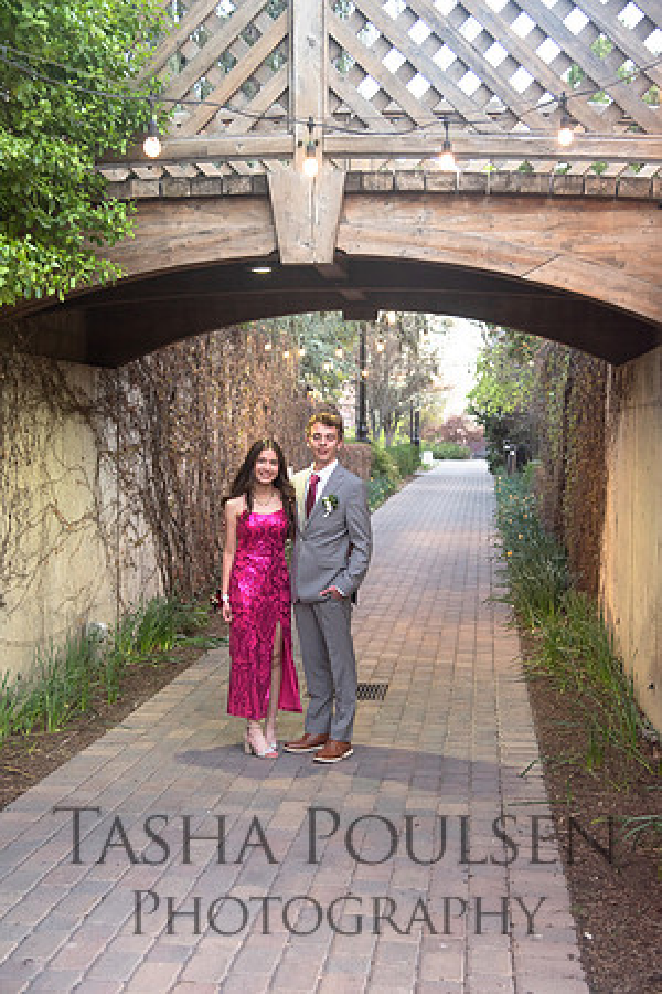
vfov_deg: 42.7
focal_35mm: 46
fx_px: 1269
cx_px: 331
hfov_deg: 29.2
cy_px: 497
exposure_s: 1/125
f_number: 4.5
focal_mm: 46
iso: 800
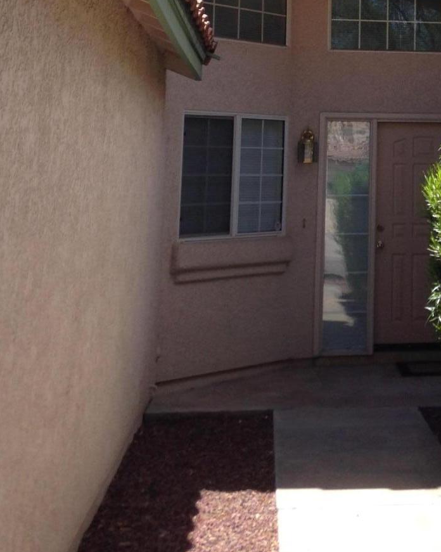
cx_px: 463
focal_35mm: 74
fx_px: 1208
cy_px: 19
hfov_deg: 19.9
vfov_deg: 24.7
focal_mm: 4.12
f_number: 2.4
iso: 50
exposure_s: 1/786
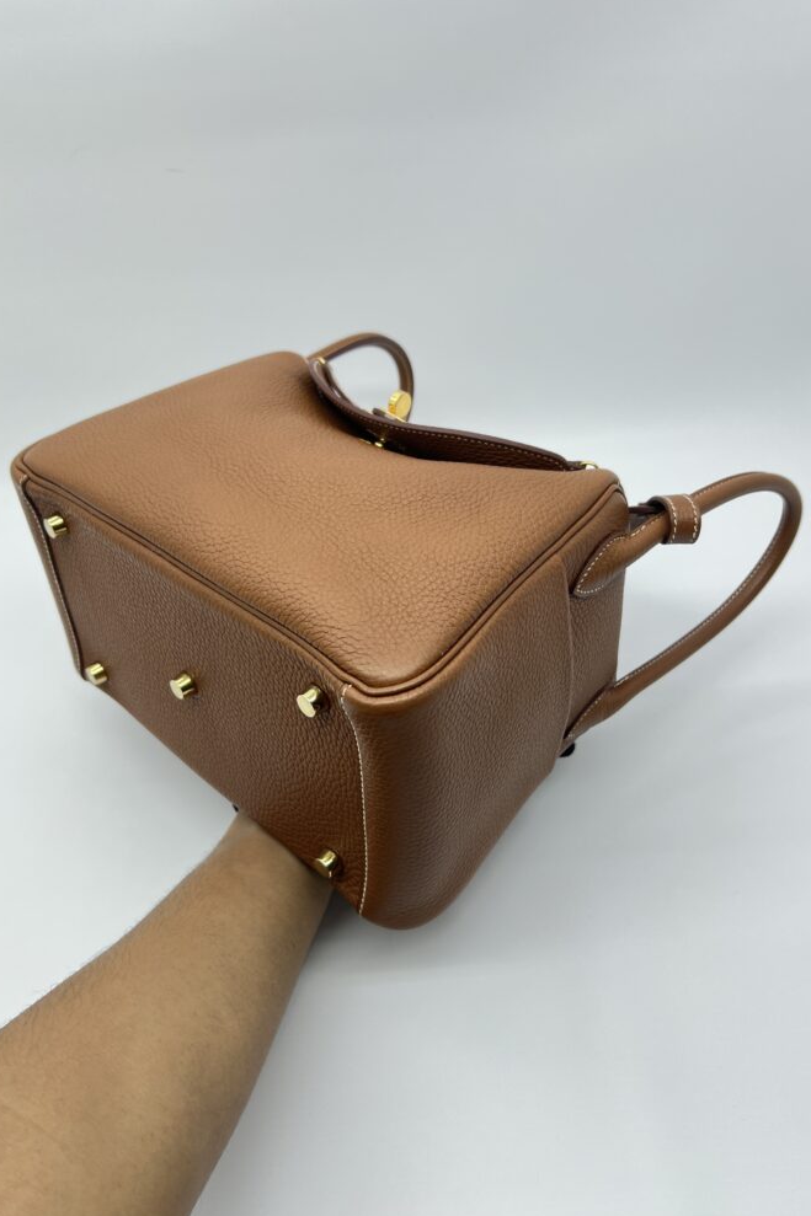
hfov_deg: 46.4
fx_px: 946
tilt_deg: -39.6
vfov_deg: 65.5
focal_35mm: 28
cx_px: 378
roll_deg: +4.4
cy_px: 621
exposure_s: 1/100
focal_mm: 5.7
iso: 40
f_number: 1.5
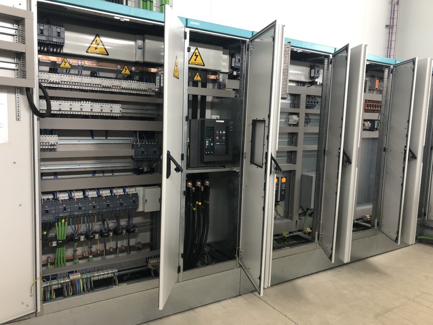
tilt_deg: -6.7
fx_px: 350
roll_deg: -1.8
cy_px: 162
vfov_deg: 49.7
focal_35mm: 28
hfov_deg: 63.4
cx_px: 216
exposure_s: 1/17
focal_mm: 3.99
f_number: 1.8
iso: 64
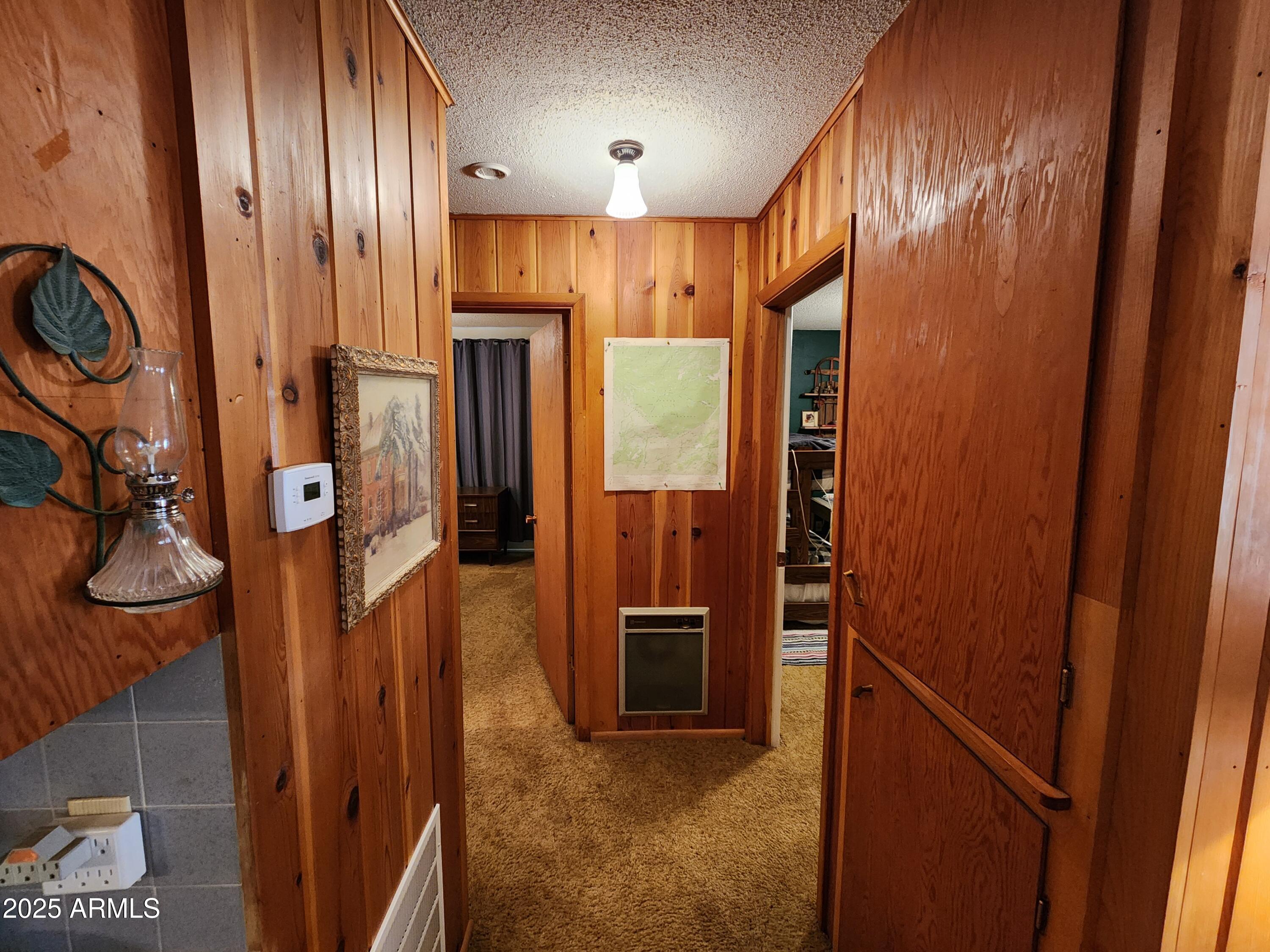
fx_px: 477
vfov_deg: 89.9
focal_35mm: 13
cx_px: 635
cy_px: 476
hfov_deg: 106.2
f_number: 2.2
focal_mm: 2.2
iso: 500
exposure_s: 1/30
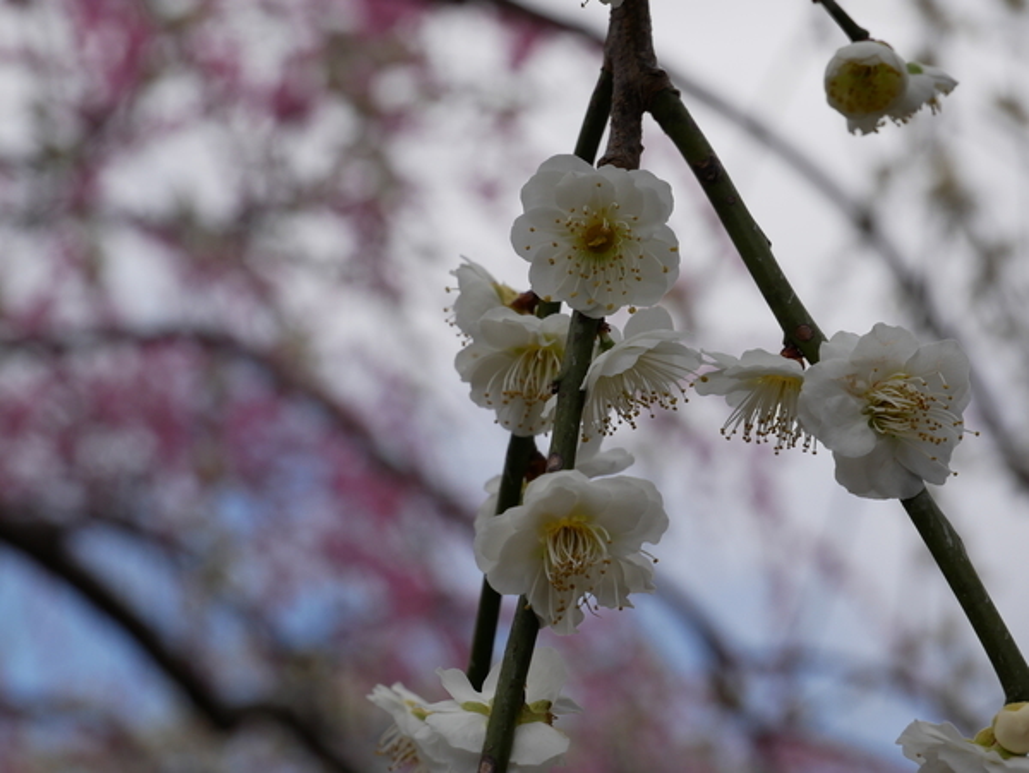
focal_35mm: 120
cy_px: 386
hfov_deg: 16.4
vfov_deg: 12.4
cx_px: 514
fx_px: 3570
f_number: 9
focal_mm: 60
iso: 200
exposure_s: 1/500
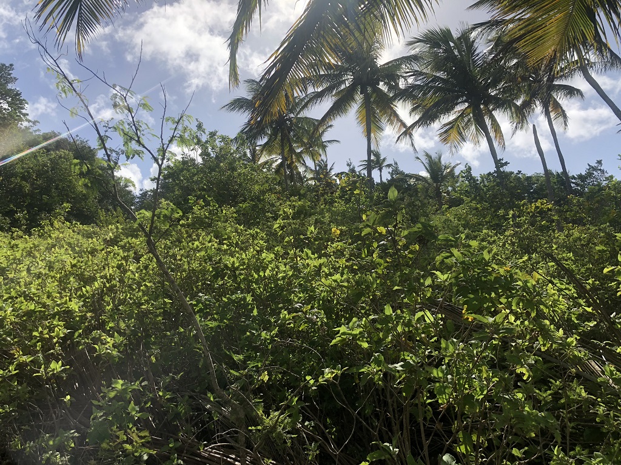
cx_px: 310
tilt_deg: +11.4
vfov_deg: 49.7
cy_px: 232
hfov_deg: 63.4
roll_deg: +8.6
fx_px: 502
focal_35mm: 28
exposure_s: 1/2288
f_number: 1.8
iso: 20
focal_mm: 4
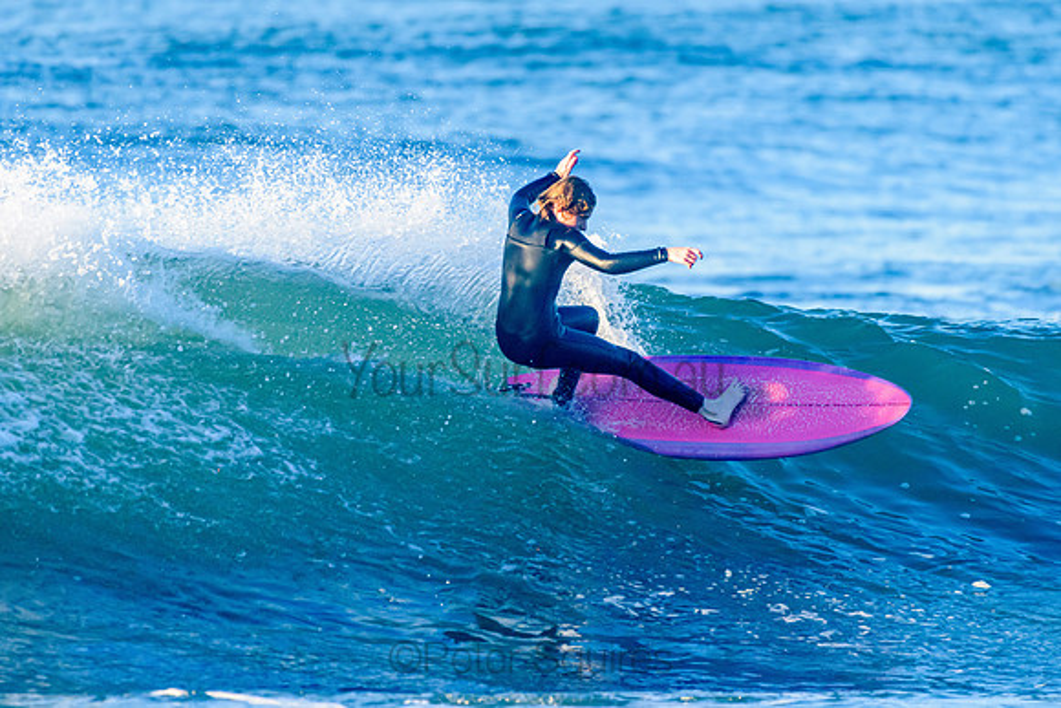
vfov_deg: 2.3
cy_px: 283
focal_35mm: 608
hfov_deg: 3.4
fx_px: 17923
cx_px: 599
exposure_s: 1/2000
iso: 1000
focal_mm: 500
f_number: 5.6
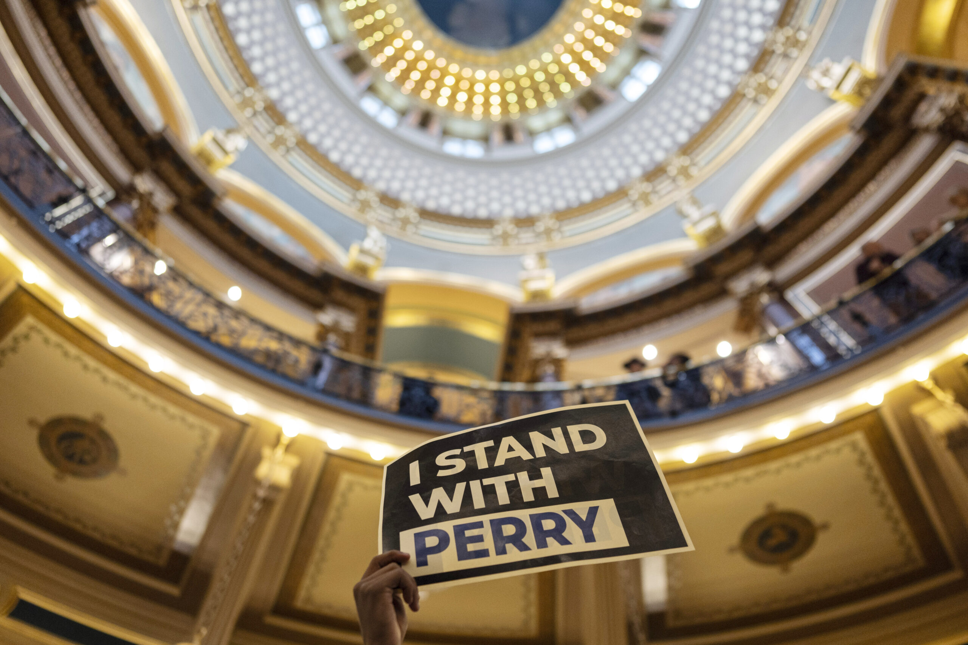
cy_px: 322
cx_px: 484
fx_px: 645
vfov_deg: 53.1
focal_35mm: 24
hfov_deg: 73.7
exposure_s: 1/500
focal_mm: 24
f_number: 1.4
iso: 1600
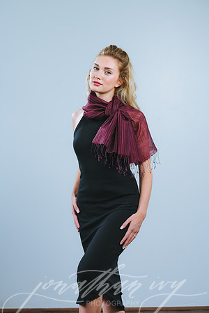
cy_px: 156
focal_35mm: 85
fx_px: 740
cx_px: 104
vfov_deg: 23.9
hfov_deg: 16.1
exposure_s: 1/200
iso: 100
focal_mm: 85
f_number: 4
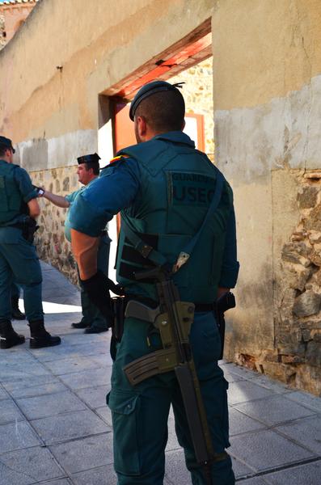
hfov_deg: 31.7
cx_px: 160
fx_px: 565
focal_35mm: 42
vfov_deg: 46.5
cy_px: 242
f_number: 8
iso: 250
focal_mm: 28
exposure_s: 1/60
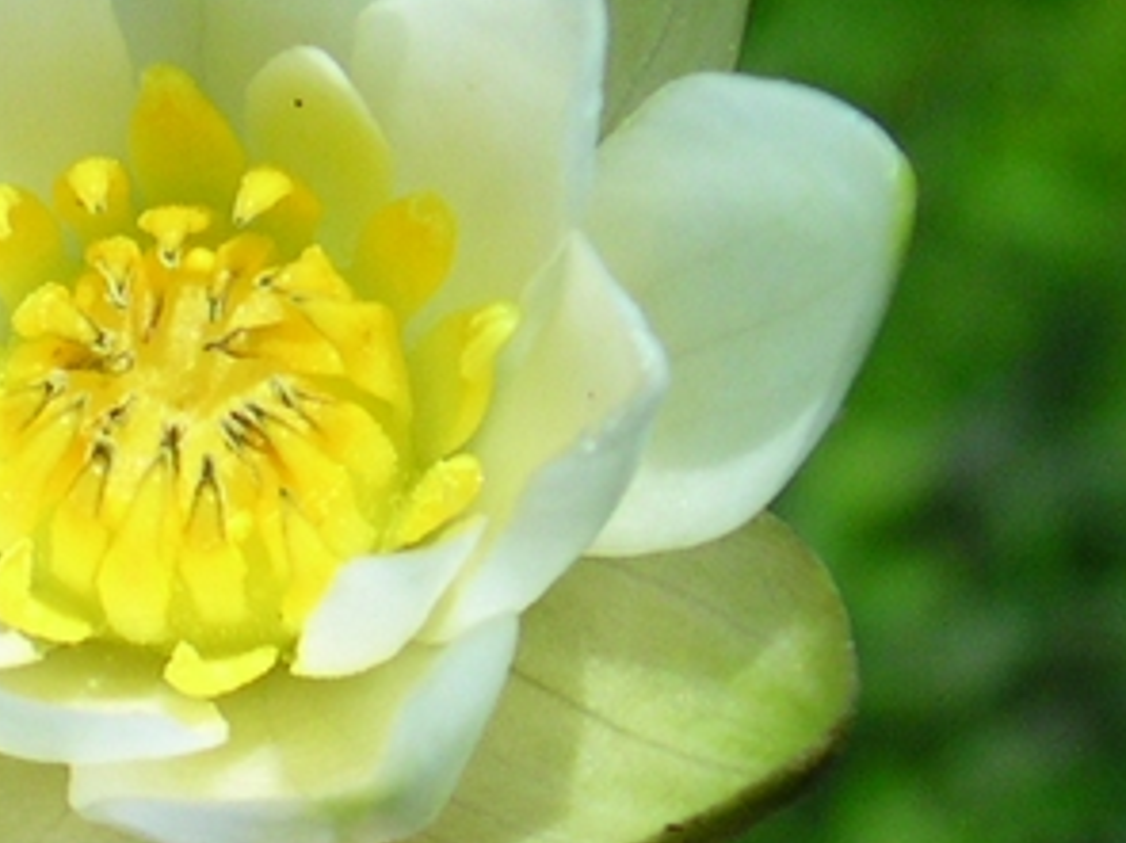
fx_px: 7218
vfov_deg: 6.7
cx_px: 69
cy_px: 511
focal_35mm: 222
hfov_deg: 8.9
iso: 100
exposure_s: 1/938
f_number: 3.5
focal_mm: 9.7
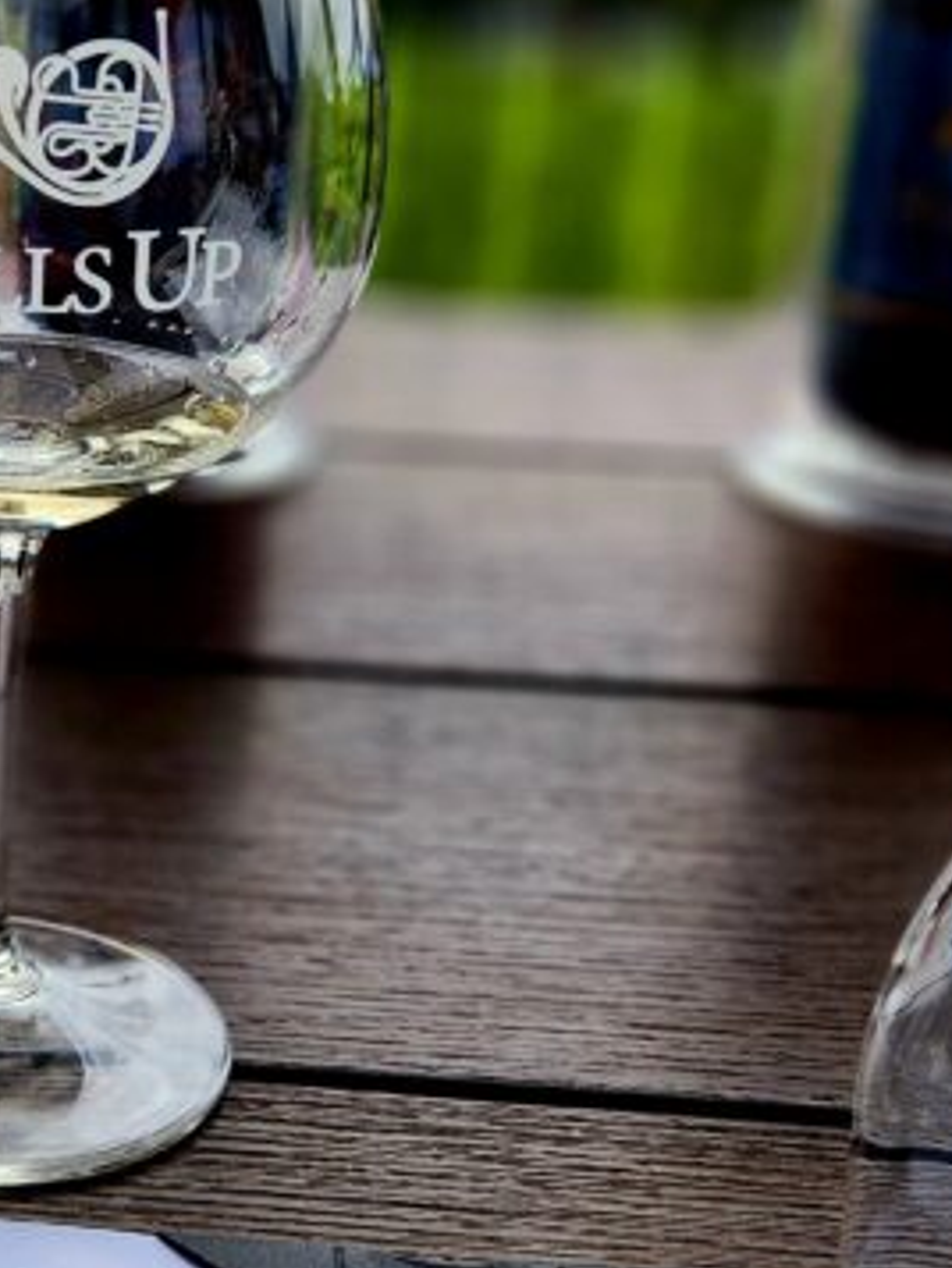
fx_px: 2419
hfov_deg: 21.2
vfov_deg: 29.4
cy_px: 618
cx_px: -75
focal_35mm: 66
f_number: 1.8
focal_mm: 5.4
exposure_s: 1/1667
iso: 20
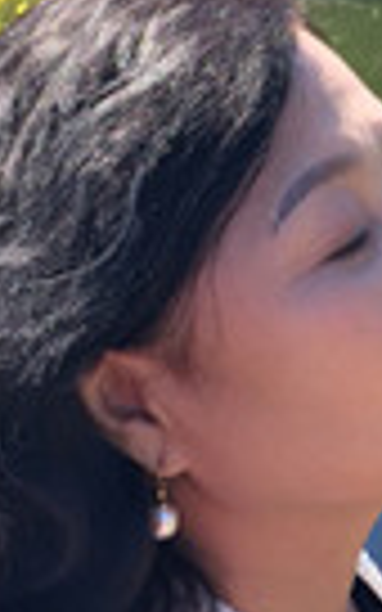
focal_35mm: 113
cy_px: 234
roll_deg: -3.4
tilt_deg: -14.8
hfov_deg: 11.3
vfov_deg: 18.4
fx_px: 1882
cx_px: 470
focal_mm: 4.15
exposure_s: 1/608
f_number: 2.2
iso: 32
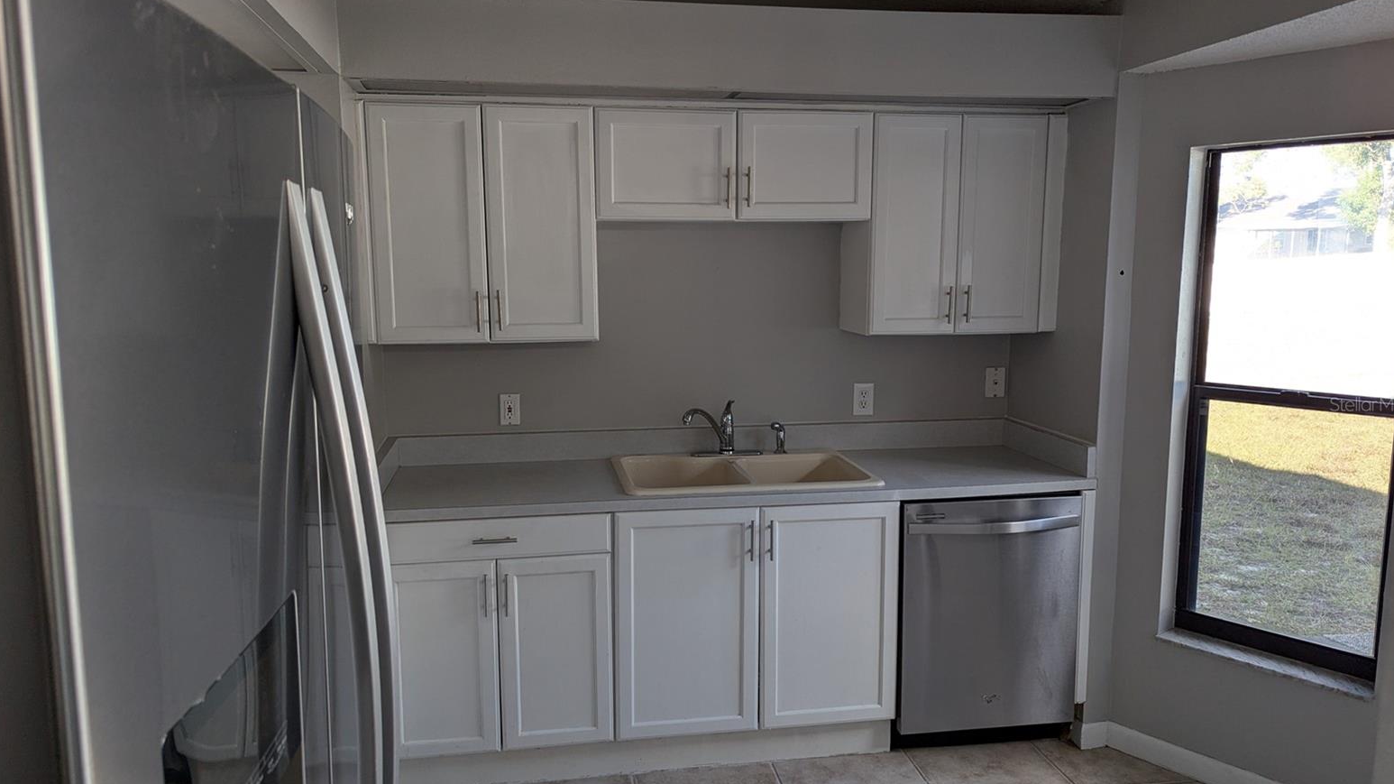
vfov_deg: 42.9
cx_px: 696
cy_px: 404
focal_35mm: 27
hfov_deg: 69.9
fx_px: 998
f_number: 1.85
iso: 51
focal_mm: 6.81
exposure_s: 1/143
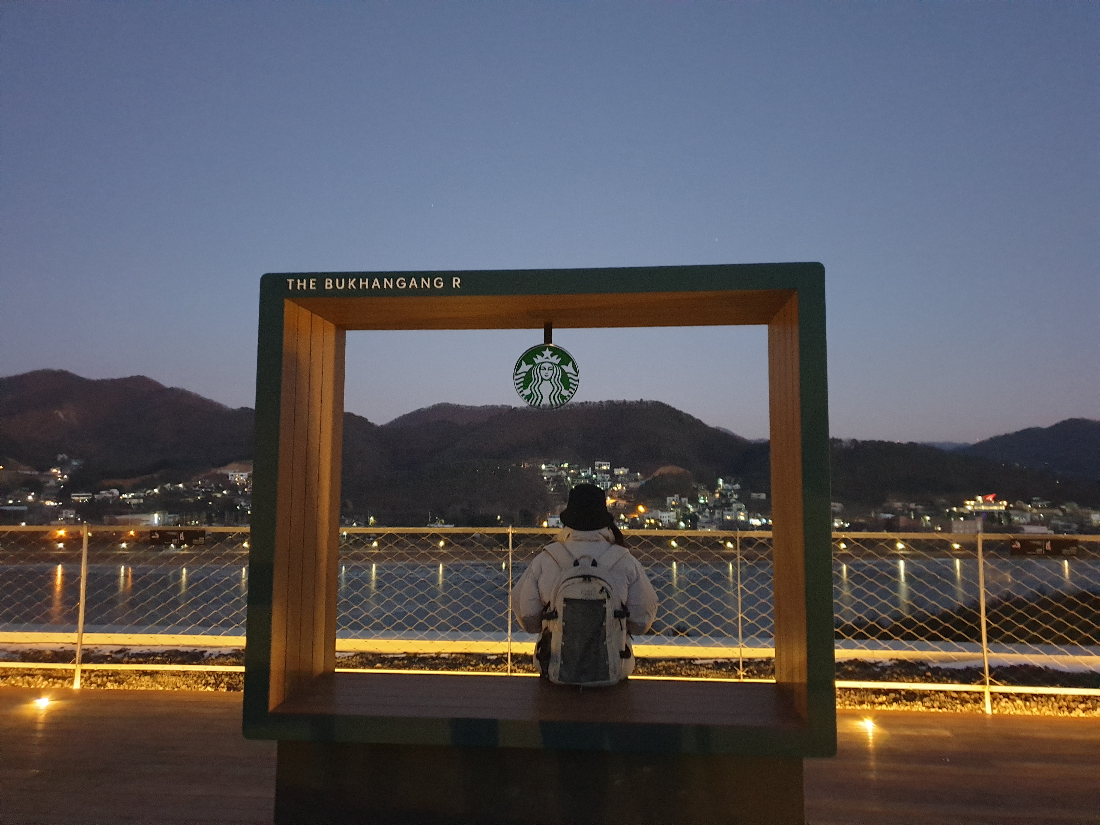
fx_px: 826
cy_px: 412
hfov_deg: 67.3
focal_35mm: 26
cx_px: 550
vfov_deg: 53.1
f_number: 1.5
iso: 800
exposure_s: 1/10
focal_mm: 4.3
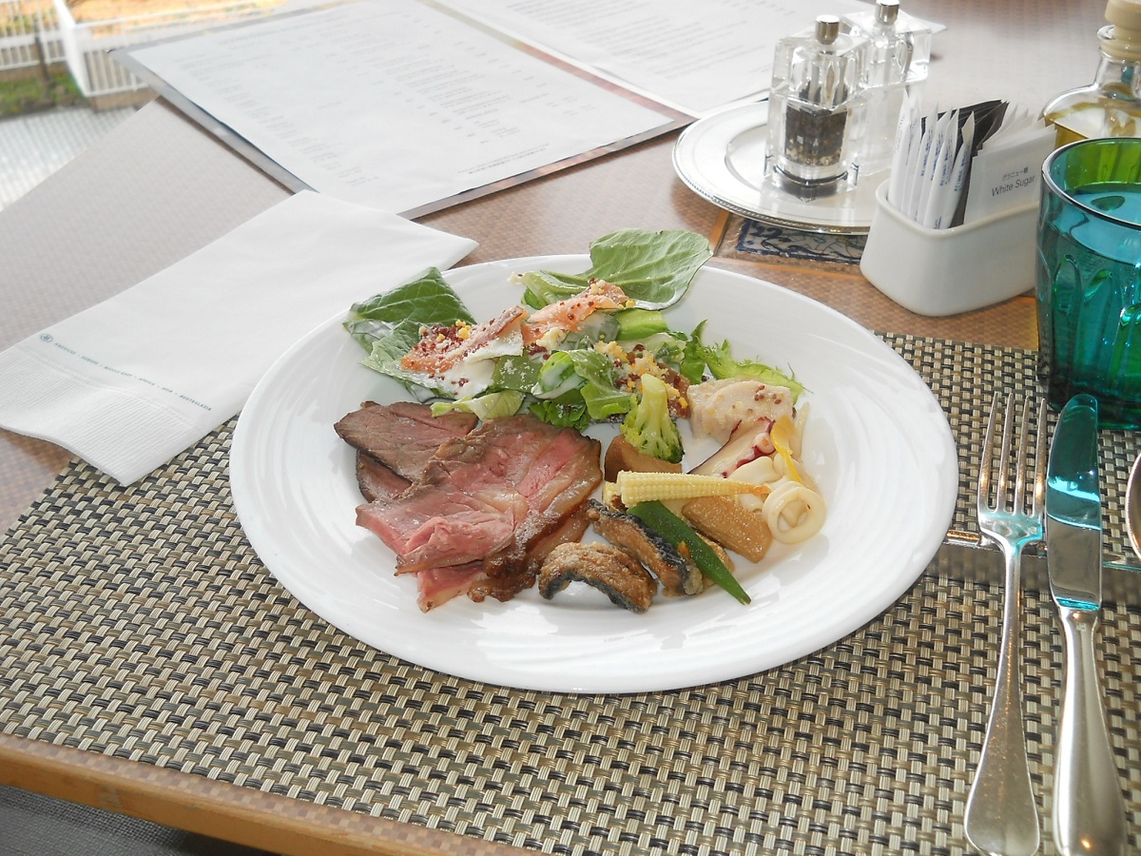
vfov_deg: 34.3
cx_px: 568
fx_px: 1384
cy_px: 424
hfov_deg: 44.8
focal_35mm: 42
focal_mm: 6.72
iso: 80
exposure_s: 1/160
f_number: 3.1
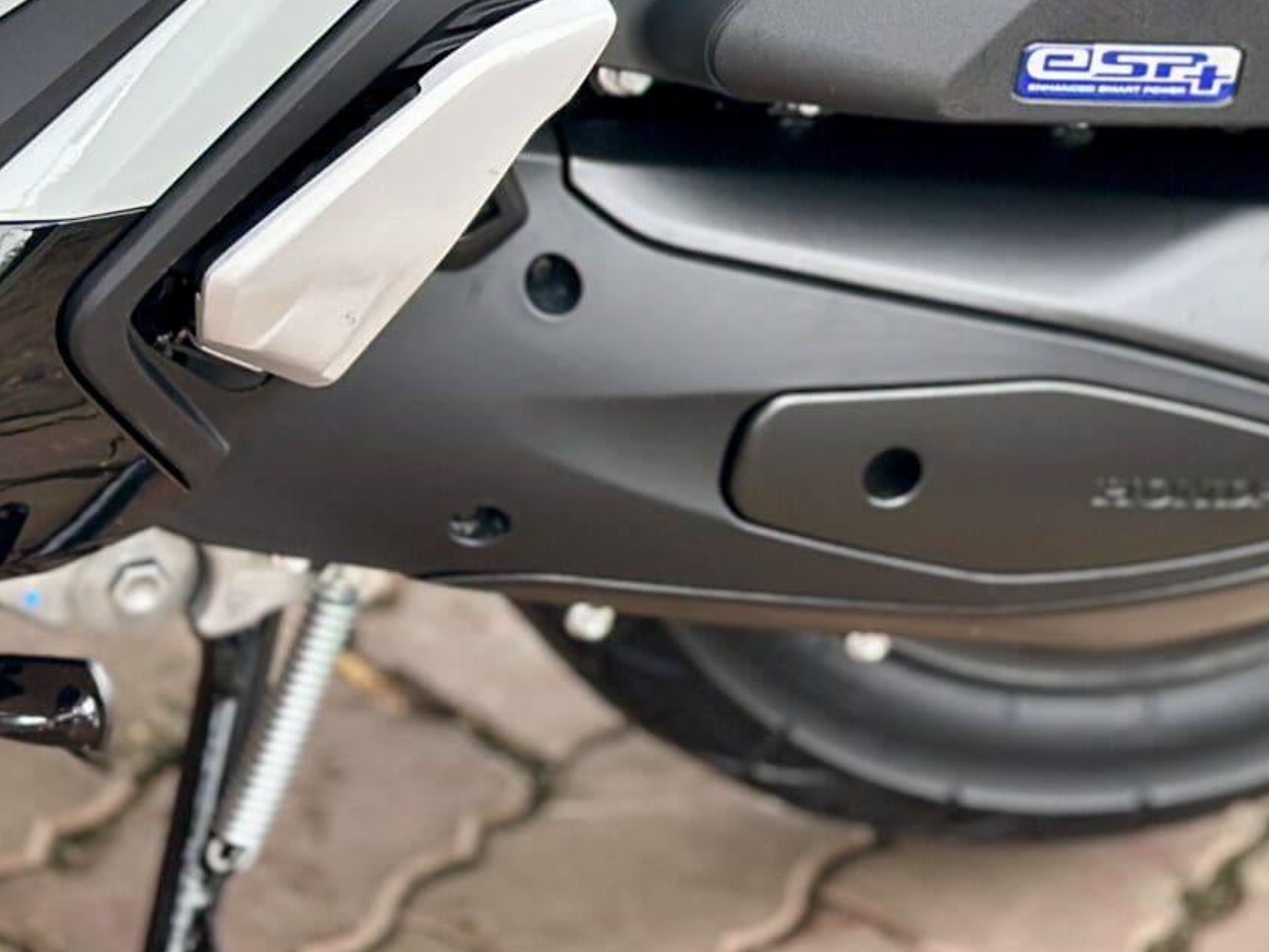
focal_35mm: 147
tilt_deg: -18.5
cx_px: 849
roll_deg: -11.3
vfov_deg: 9.8
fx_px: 5389
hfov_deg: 13.4
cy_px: -424
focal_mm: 6.86
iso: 80
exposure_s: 1/390
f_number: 1.78
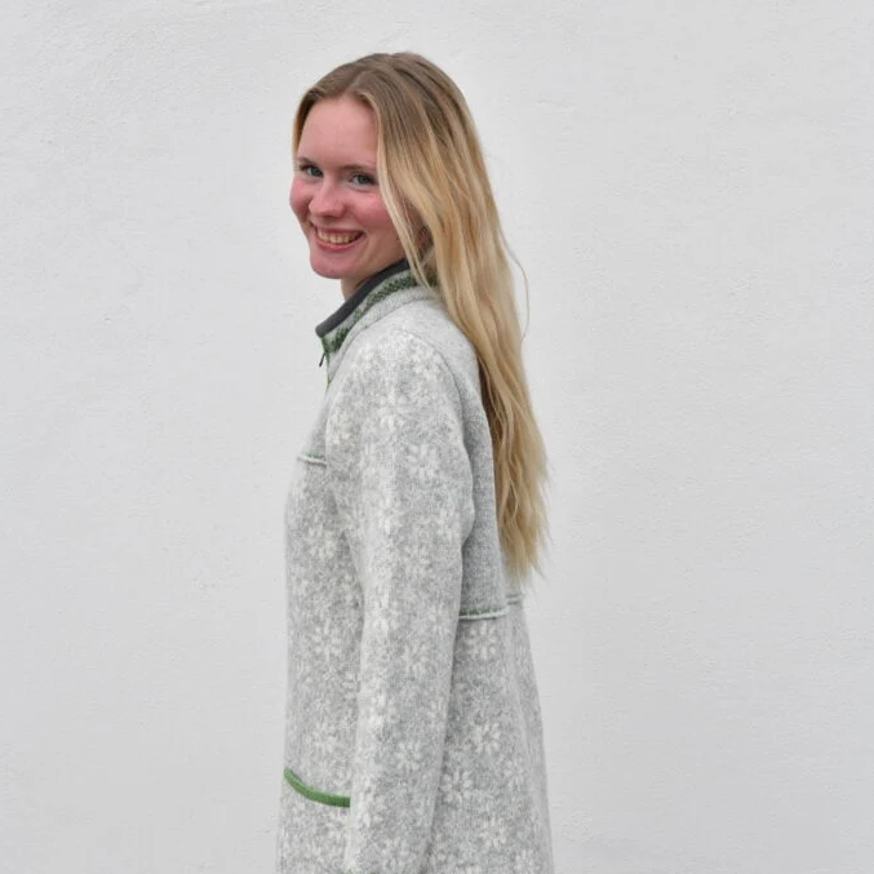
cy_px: 578
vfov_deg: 19.2
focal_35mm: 90
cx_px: 434
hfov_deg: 19.3
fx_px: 2571
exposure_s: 1/500
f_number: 11
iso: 1600
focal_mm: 70
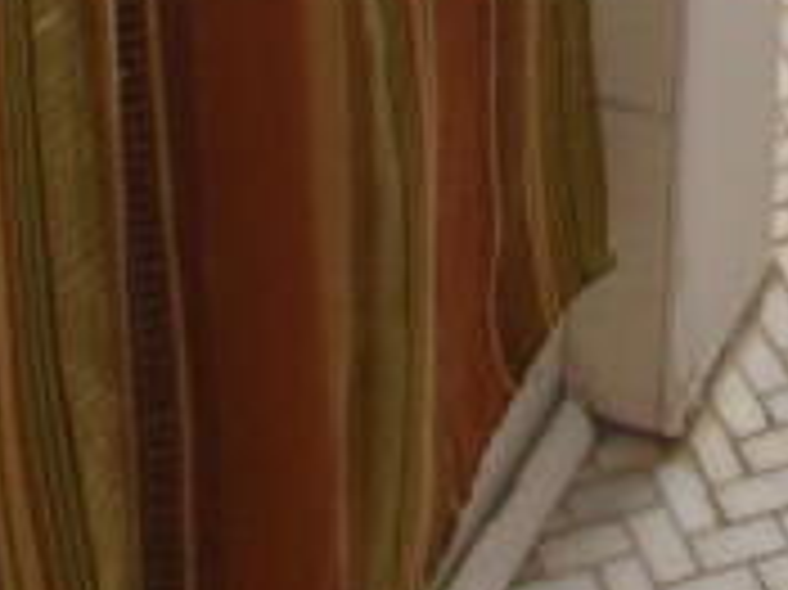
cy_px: -2121
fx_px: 3753
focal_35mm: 165
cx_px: 628
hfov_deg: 11.9
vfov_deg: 6.4
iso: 560
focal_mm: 10
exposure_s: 1/200
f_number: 5
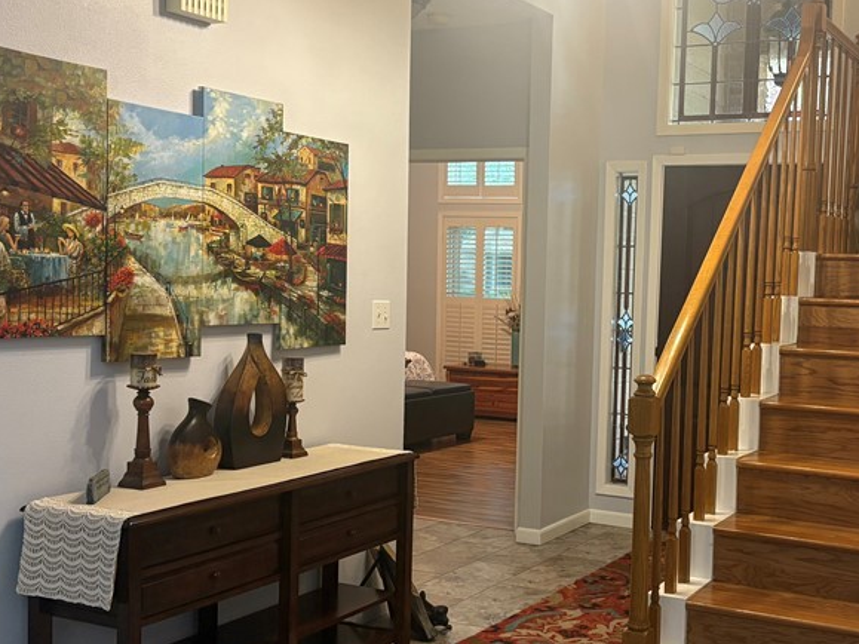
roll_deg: -1.0
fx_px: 1141
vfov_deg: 31.5
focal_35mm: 46
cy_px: 350
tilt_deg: -3.1
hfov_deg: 40.6
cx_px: 589
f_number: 1.6
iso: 200
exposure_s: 1/60
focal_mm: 5.96
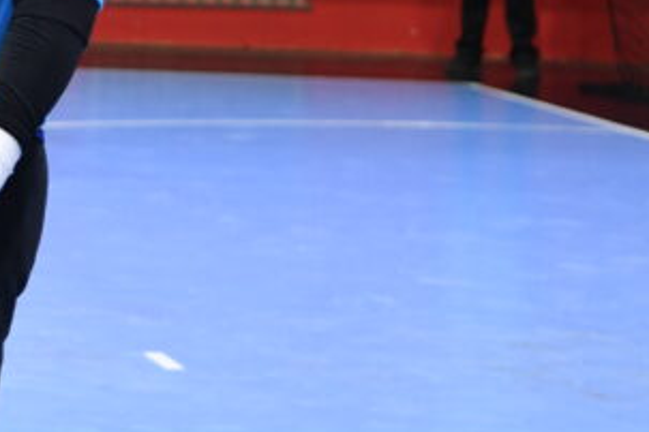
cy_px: -228
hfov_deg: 9.2
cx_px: -120
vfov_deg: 6.2
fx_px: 3966
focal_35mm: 220
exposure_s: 1/320
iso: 1250
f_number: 4
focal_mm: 65
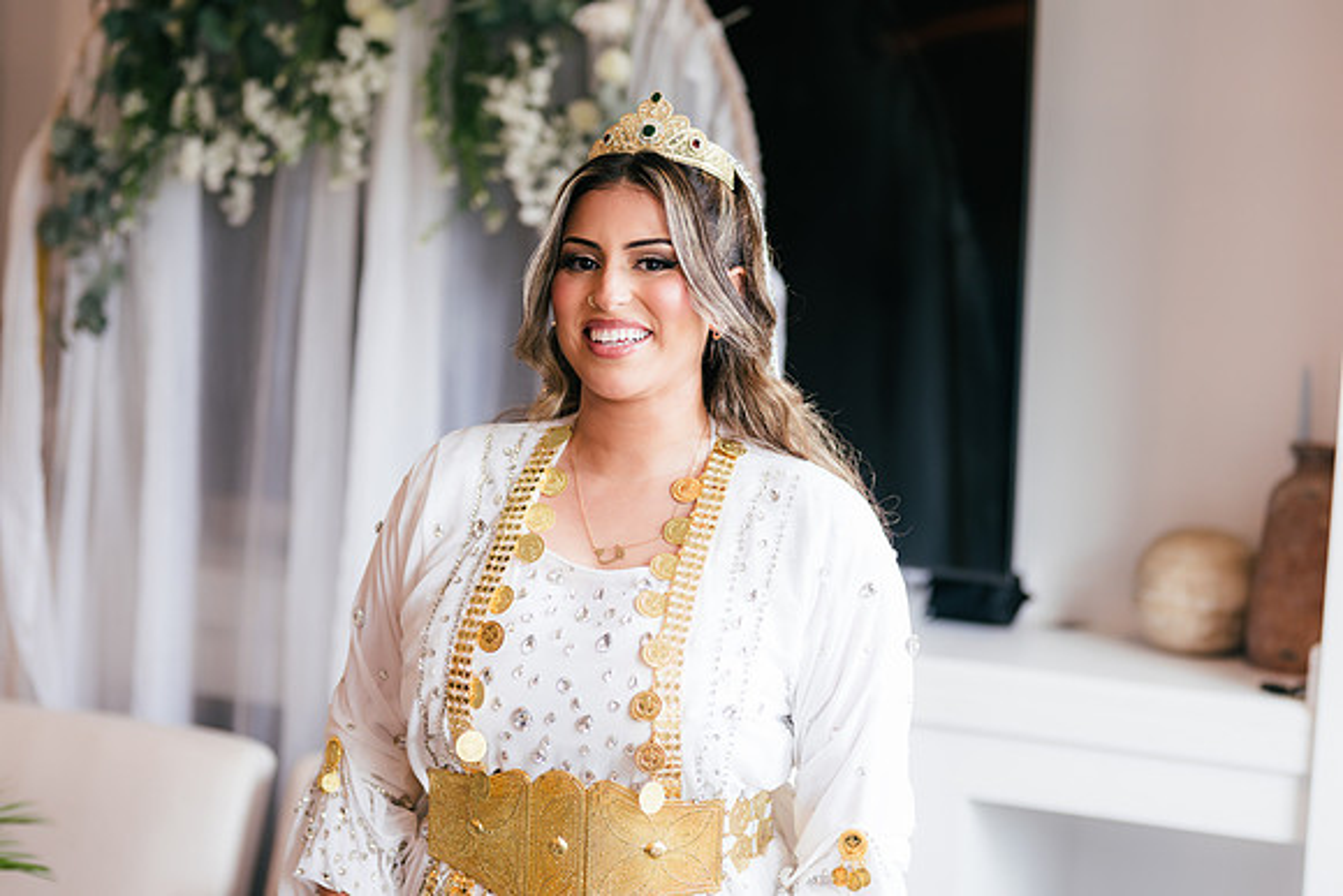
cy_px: 448
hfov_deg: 27.0
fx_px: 2798
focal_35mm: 75
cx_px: 672
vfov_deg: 18.2
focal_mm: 50
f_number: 1.4
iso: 160
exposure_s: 1/160
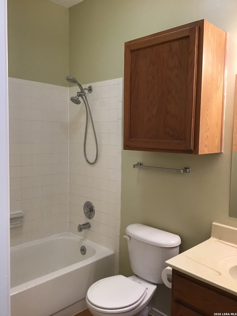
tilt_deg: -3.9
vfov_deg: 58.4
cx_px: 118
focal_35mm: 31
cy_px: 158
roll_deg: +0.6
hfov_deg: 45.4
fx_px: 283
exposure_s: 1/30
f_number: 2.4
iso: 100
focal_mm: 3.3
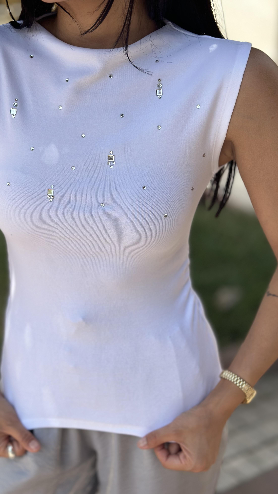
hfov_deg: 22.5
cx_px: 92
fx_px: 694
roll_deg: +1.5
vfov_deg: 39.2
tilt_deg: -25.4
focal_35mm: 53
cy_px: 246
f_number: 1.78
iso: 100
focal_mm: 6.86
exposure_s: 1/3472
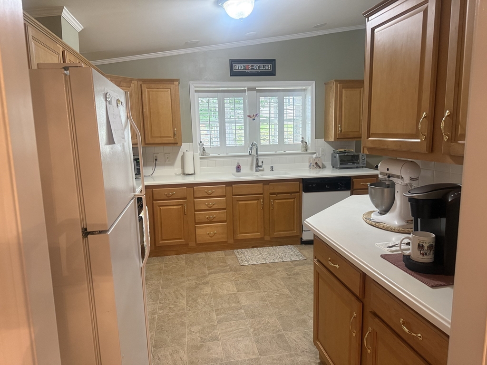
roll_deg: +1.3
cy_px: 182
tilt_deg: -8.4
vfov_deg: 56.8
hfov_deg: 71.6
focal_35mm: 24
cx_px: 244
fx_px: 338
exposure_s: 1/60
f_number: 1.78
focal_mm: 6.76
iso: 400
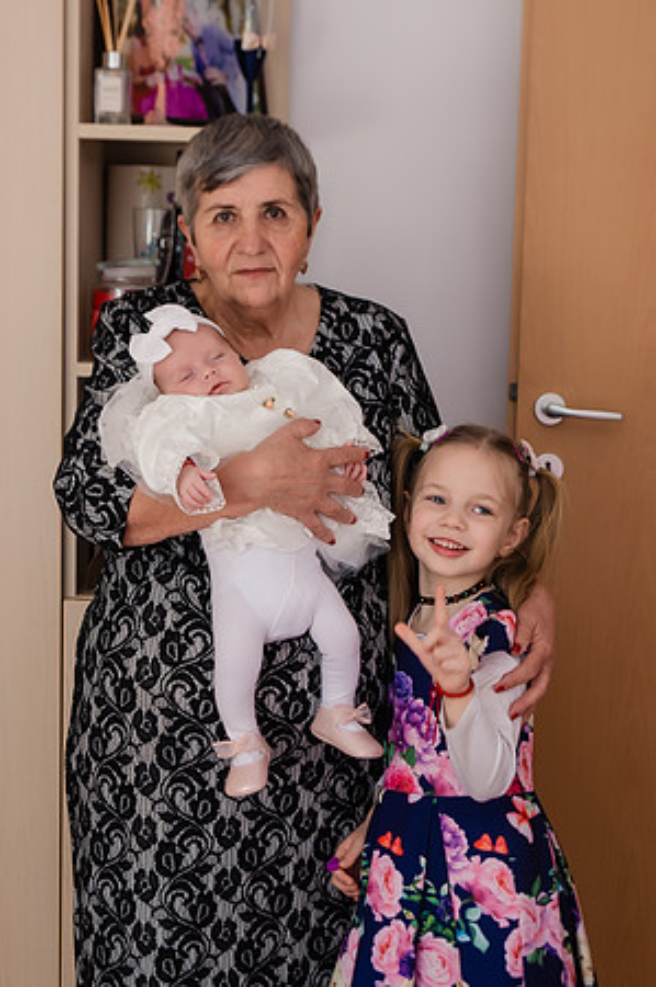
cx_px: 309
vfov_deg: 26.8
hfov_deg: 18.0
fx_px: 2068
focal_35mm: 75
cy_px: 453
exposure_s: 1/125
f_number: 3.2
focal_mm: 45
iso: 400
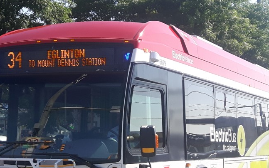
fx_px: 381
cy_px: 140
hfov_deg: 38.9
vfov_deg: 24.4
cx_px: 126
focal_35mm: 52
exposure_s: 1/858
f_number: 1.9
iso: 40
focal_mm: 3.7
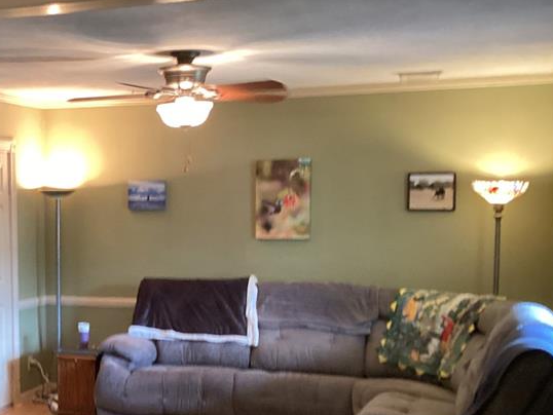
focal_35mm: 59
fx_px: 943
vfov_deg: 24.8
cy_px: 260
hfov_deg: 31.6
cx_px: 90
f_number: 2.4
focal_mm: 3.3
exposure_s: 1/33
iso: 320
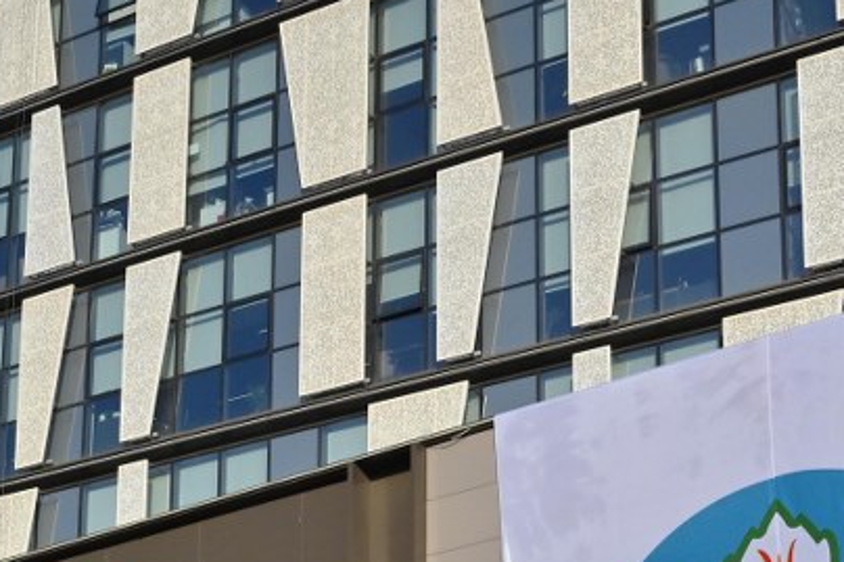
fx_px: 2226
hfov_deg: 21.3
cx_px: 242
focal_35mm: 95
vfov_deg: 13.4
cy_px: 882
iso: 800
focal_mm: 30
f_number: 16
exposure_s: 1/1000
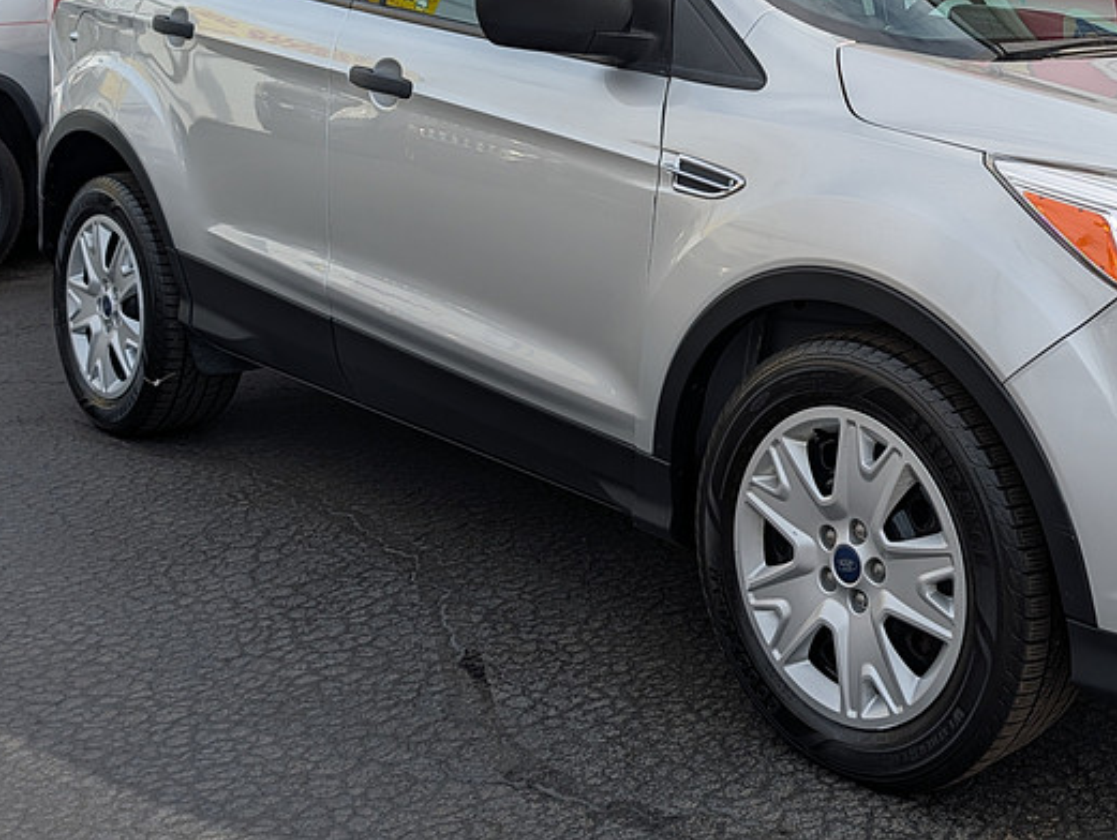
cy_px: 88
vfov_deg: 29.7
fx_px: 1518
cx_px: 975
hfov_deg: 38.0
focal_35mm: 47
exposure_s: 1/7194
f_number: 1.68
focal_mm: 6.9
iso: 21
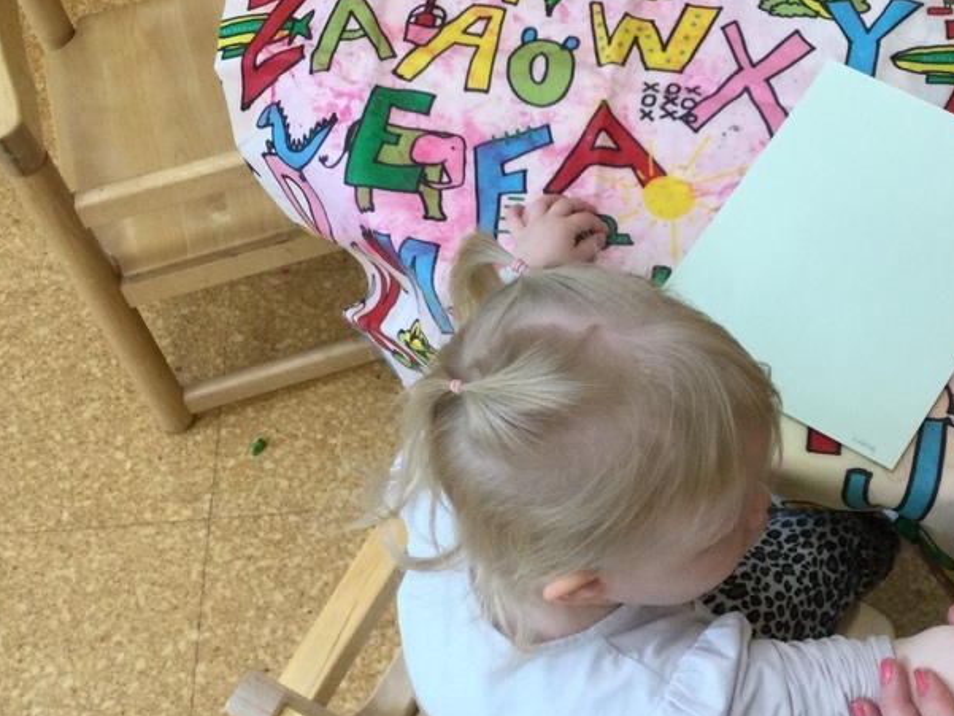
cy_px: 265
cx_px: 552
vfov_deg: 26.5
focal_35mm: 55
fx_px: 1516
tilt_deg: -58.4
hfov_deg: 34.9
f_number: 2.4
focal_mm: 3.3
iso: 50
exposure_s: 1/33
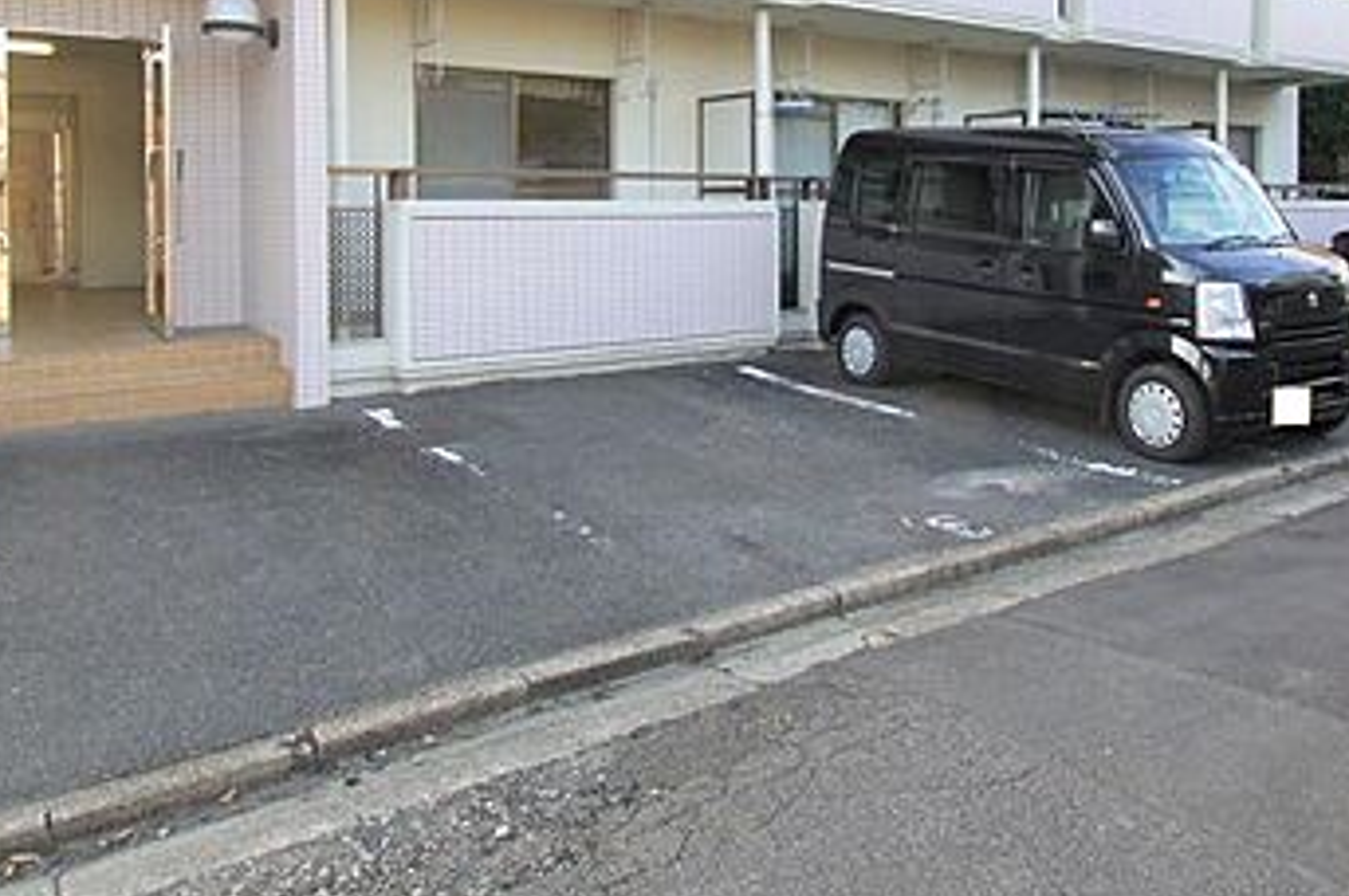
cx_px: 704
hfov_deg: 65.5
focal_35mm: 28
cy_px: 185
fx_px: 1048
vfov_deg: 44.2
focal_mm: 10
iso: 100
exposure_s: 1/40
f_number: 8
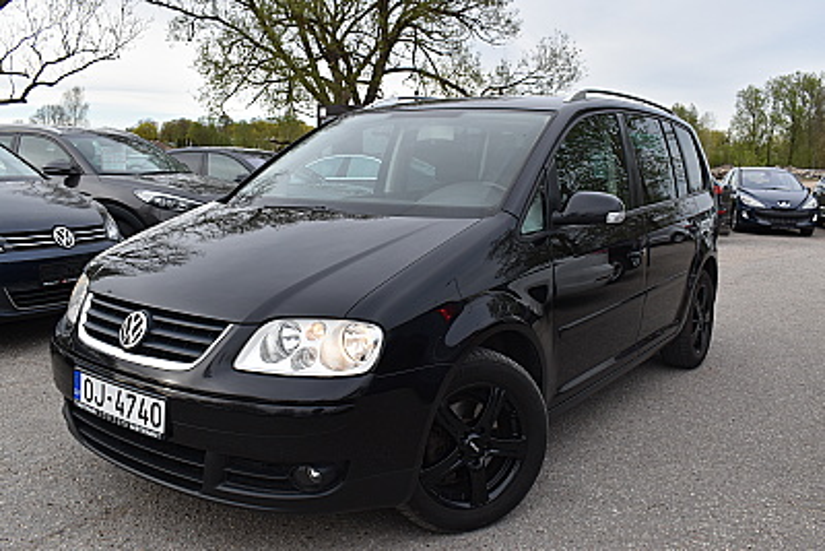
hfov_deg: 57.2
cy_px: 276
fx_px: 756
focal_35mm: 33
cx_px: 412
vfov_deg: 40.0
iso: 320
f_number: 8
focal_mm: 22
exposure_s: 1/250
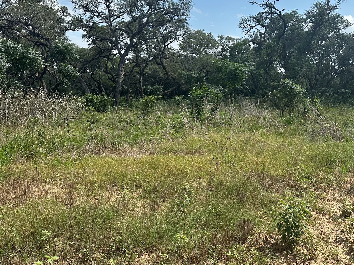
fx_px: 348
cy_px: 107
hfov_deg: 53.4
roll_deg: -0.9
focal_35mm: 34
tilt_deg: -1.5
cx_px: 221
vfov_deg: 41.6
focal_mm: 6.86
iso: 80
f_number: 1.78
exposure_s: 1/4762
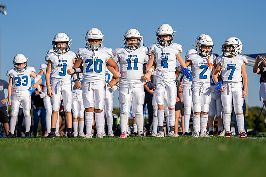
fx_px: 902
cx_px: 140
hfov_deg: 16.8
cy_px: 83
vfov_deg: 11.2
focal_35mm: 122
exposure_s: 1/10000
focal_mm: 105
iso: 320
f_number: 2.8
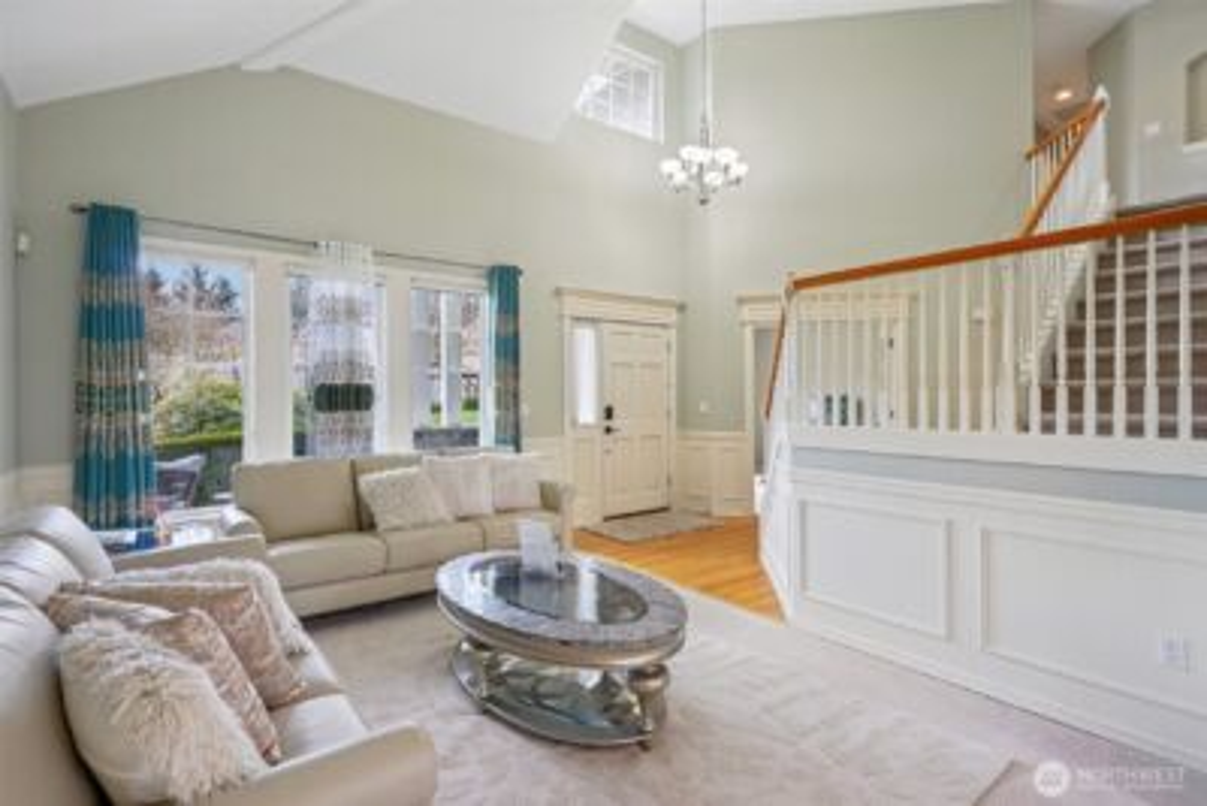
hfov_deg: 93.3
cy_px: 403
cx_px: 604
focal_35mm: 17
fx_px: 570
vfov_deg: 70.5
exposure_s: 1/20
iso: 400
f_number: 8
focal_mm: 17
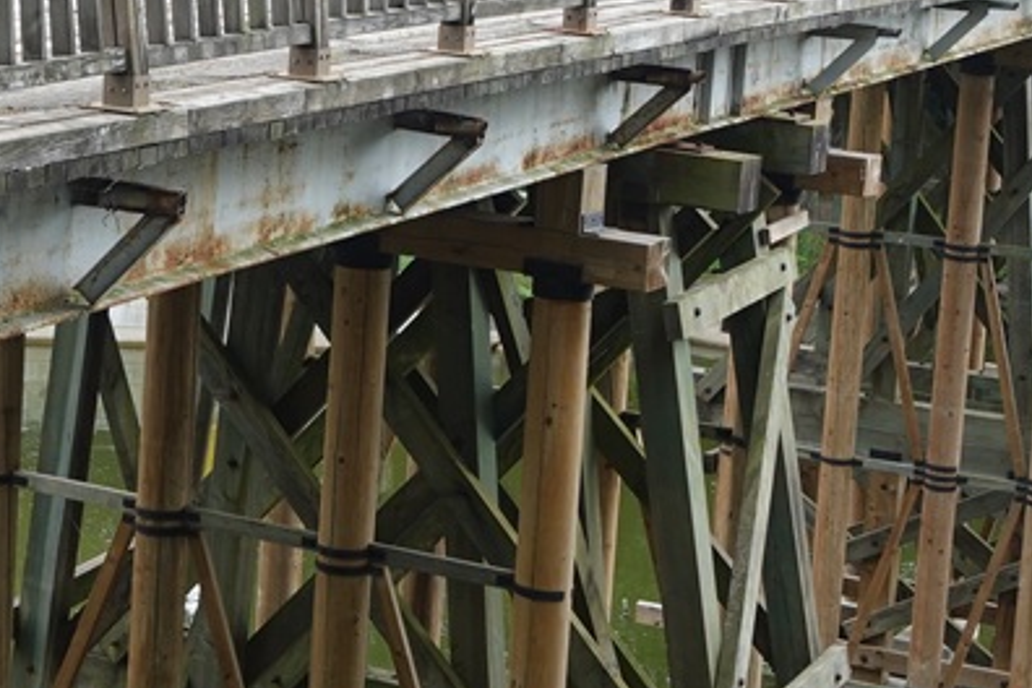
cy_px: 155
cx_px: 122
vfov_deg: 13.2
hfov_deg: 19.5
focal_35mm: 103
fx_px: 2952
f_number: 3.5
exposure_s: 1/80
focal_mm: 12.99
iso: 125
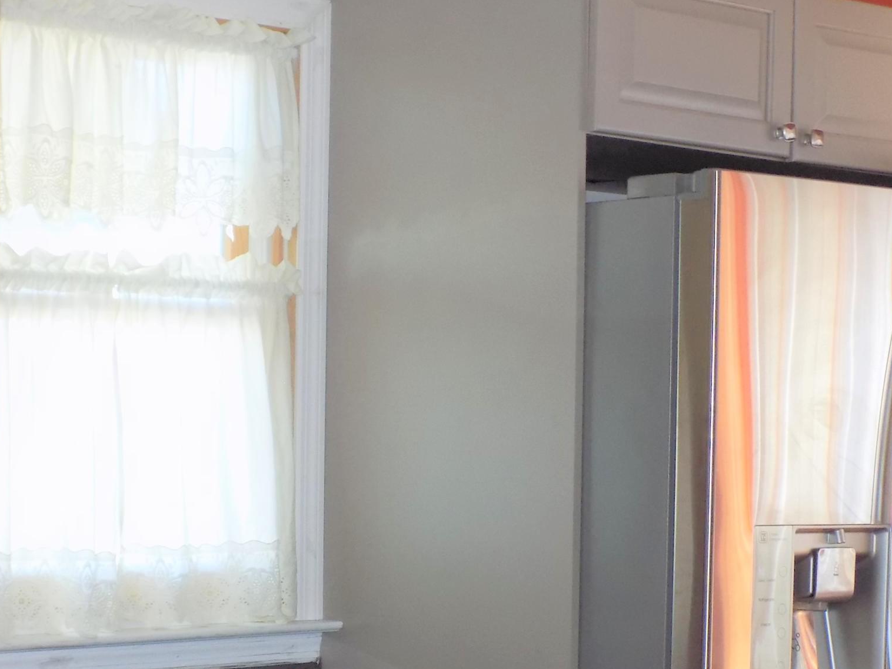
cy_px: 604
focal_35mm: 91
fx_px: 2345
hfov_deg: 21.4
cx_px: 255
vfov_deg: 16.0
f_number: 3.7
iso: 220
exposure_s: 1/30
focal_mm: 8.1
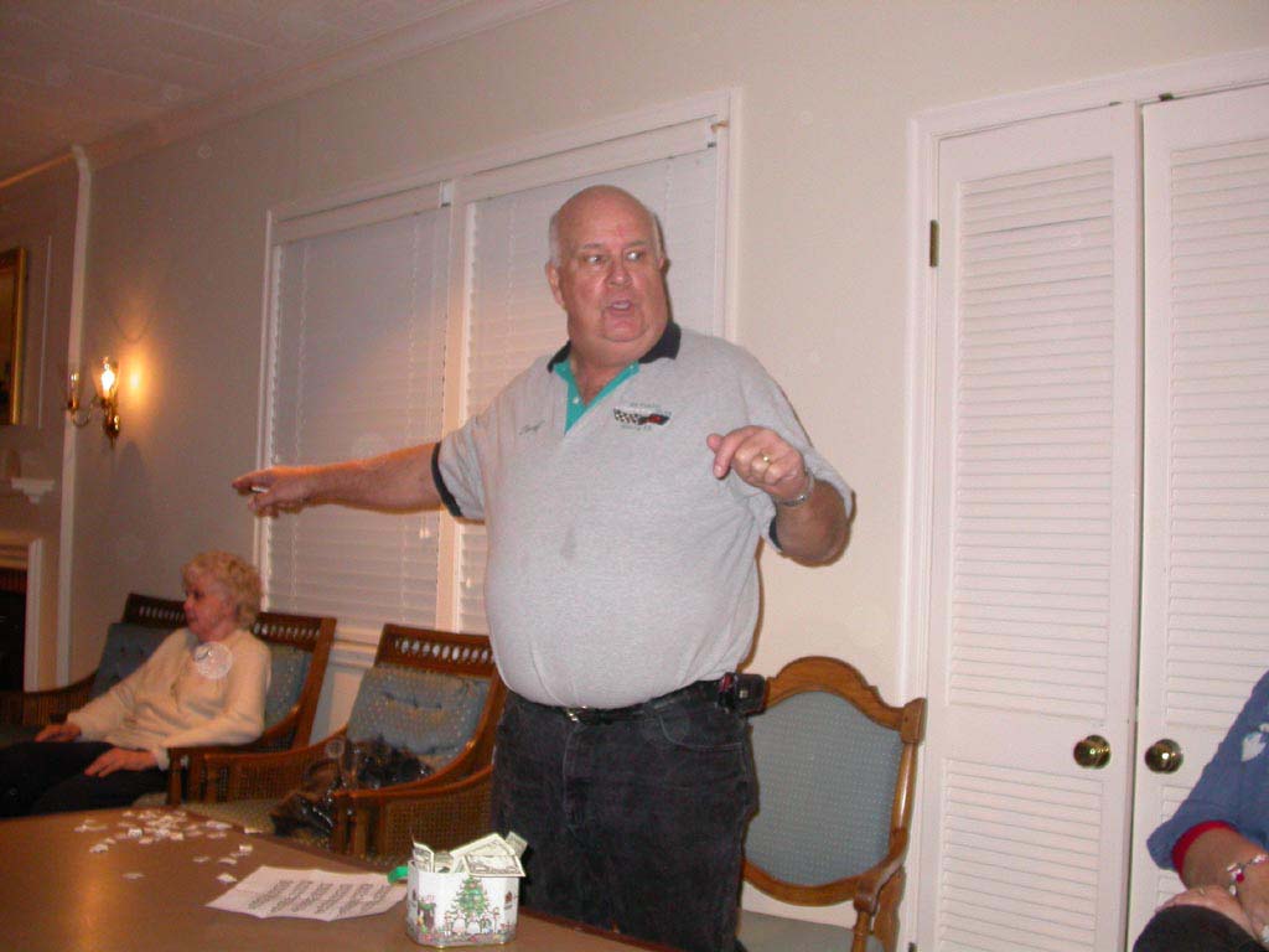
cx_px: 634
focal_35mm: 38
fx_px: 1393
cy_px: 476
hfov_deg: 49.0
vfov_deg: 37.7
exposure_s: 1/60
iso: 200
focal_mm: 7.85
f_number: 2.6
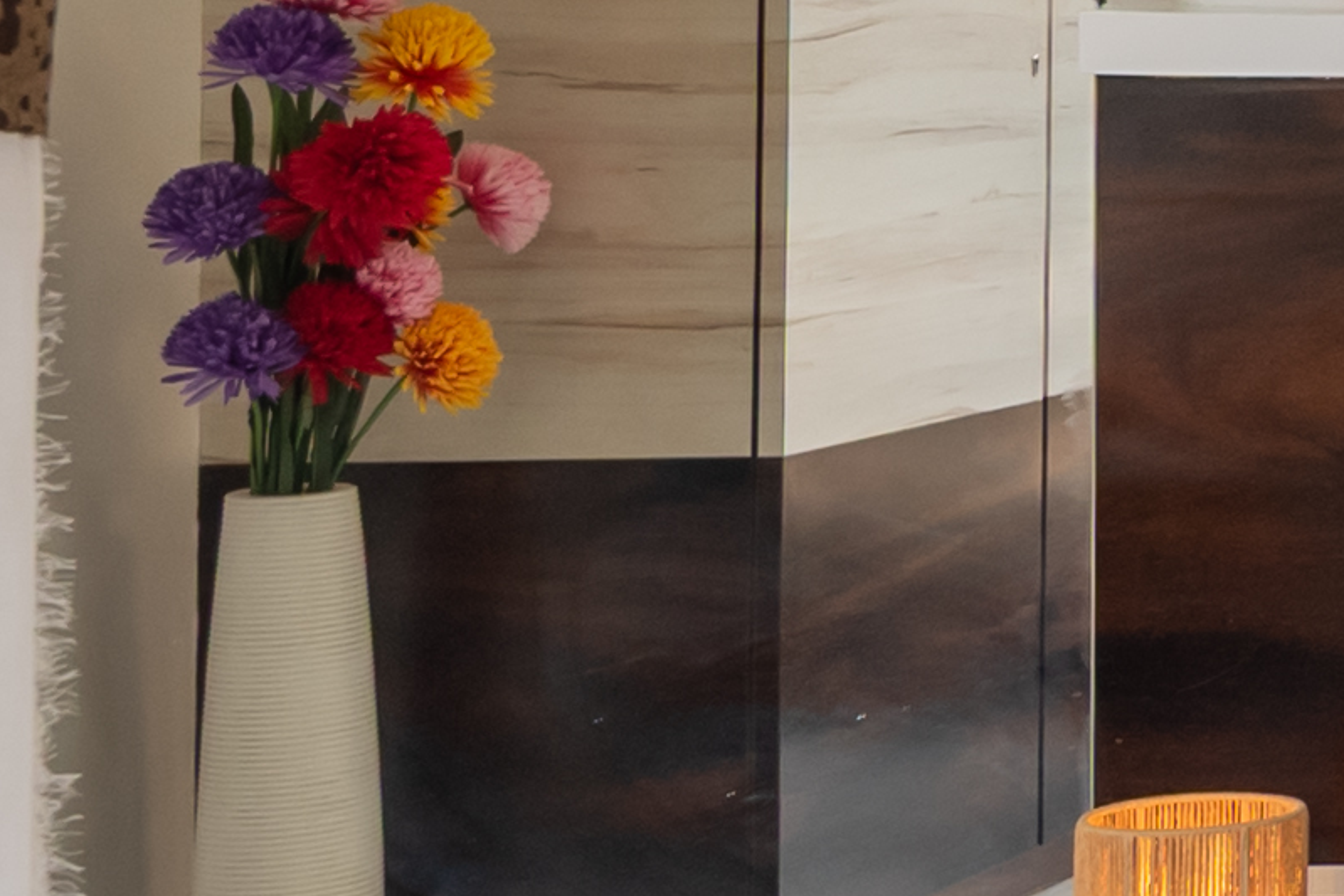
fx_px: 4779
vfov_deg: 10.6
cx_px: 3495
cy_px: -54
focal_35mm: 128
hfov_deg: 11.9
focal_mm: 17
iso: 250
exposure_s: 1/40
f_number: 7.1
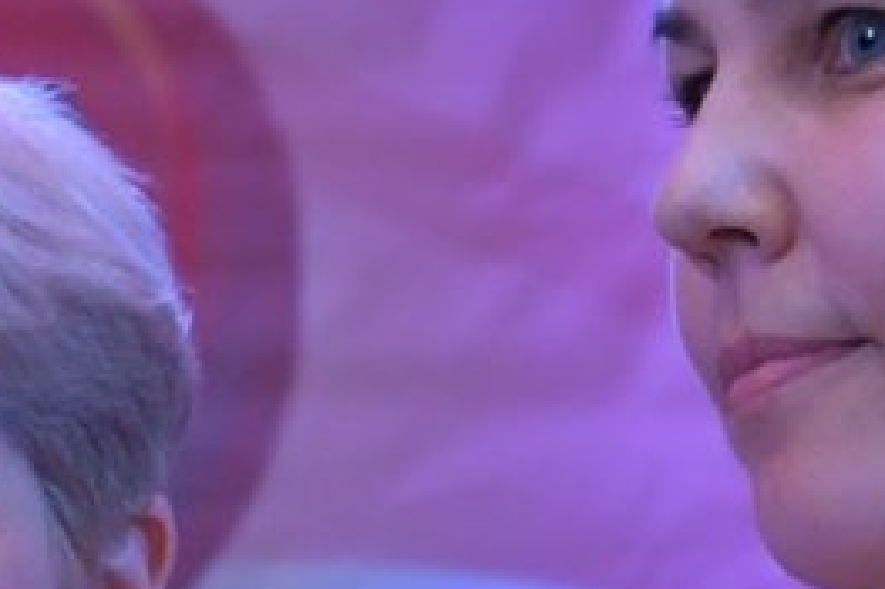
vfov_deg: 2.5
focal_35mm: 548
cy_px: 990
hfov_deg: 3.8
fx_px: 13463
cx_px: -101
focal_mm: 50
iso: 1250
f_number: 6.3
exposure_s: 1/160
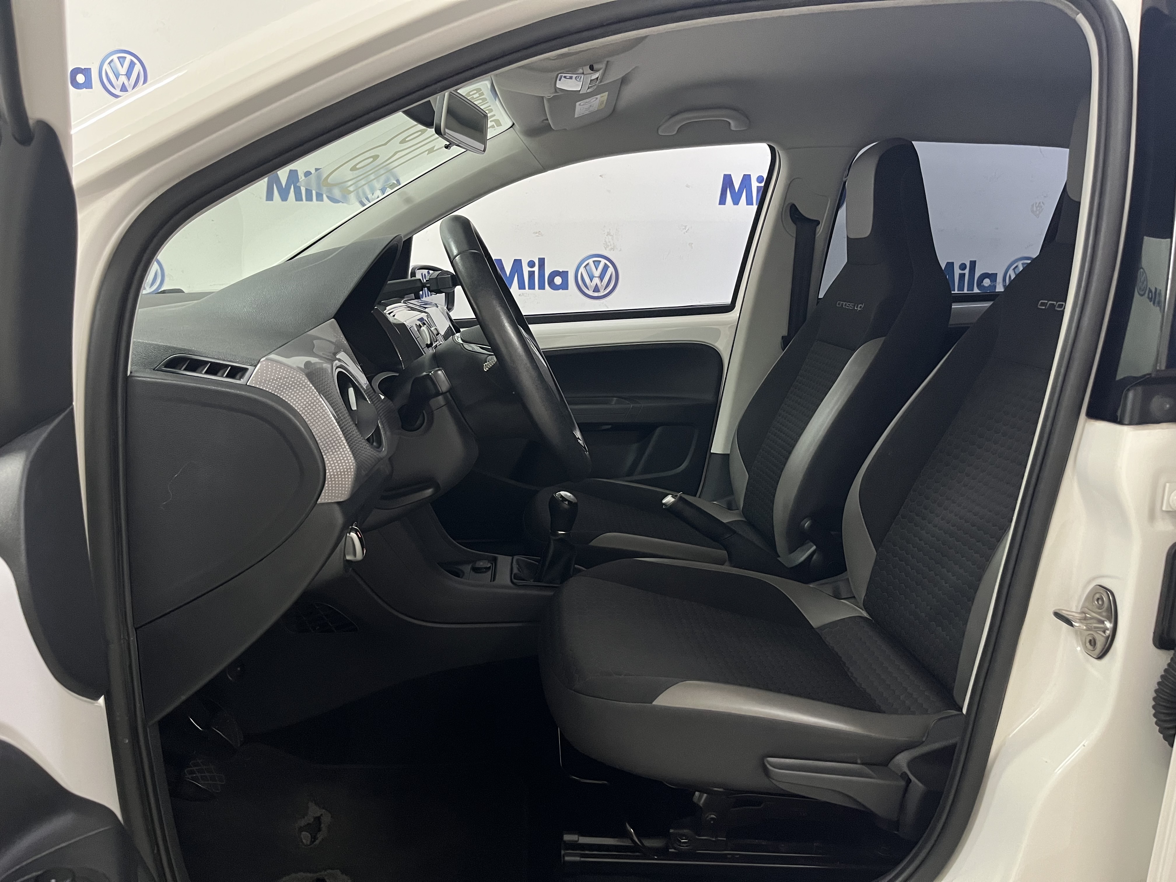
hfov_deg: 67.3
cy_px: 441
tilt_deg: -11.5
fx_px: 883
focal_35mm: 26
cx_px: 588
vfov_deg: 53.1
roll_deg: -0.5
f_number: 1.6
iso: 500
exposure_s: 1/60
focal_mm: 5.1
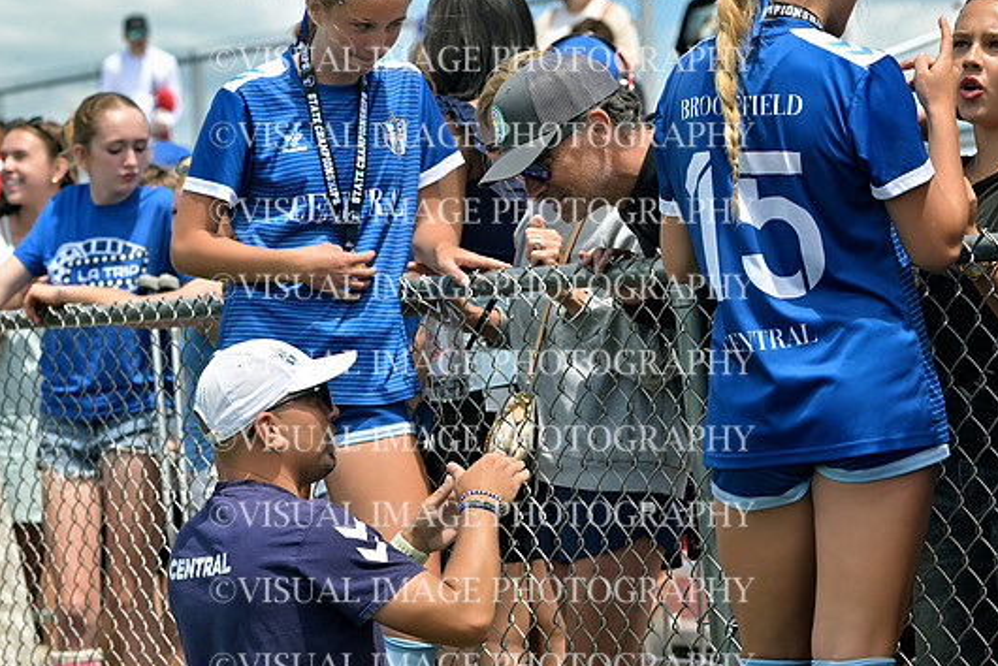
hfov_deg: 14.7
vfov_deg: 9.9
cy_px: 325
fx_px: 3855
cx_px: 482
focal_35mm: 139
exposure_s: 1/640
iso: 100
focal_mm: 85
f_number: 4
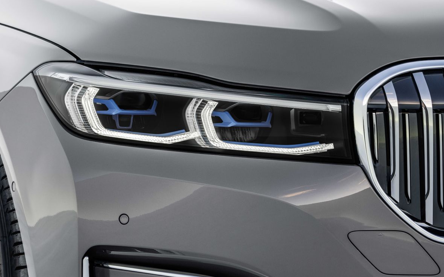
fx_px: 2431
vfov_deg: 6.5
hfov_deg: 10.4
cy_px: 142
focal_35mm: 201
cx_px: 205
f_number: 16
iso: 200
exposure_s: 1/15
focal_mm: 182
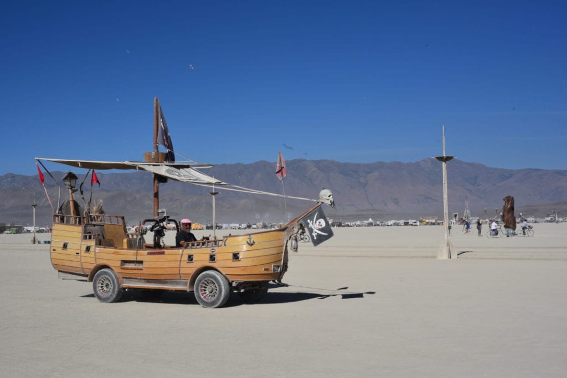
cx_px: 284
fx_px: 788
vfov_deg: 27.0
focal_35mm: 50
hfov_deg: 39.6
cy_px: 189
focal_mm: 50
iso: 1000
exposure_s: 1/2000
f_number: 16
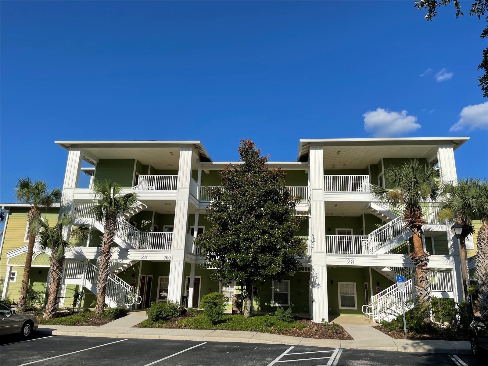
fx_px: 367
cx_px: 244
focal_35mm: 26
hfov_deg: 67.3
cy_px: 183
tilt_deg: +15.3
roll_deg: -2.2
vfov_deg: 53.1
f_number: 1.6
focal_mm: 4.2
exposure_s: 1/4651
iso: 32
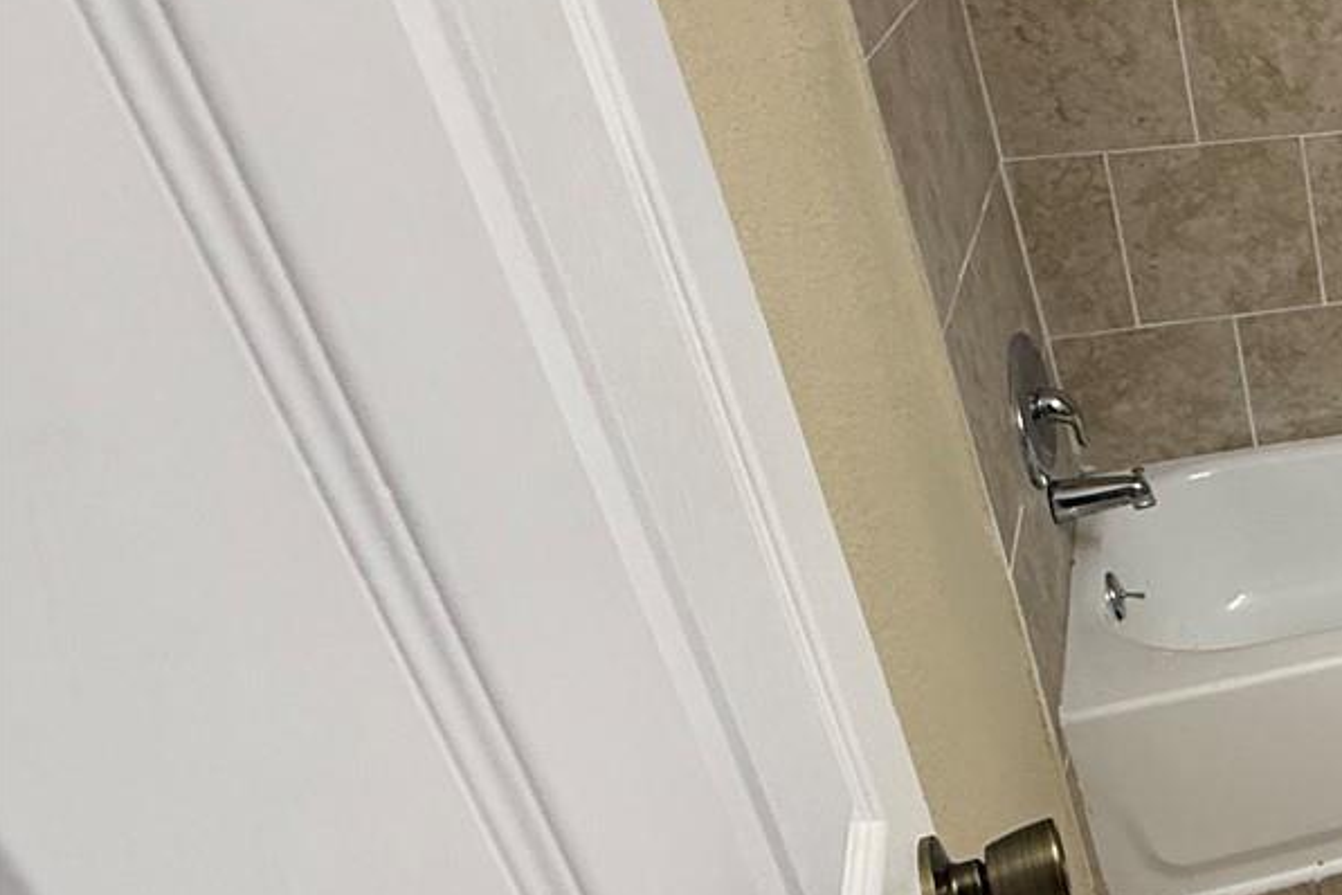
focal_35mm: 39
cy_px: 418
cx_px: 1792
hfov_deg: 33.8
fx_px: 1454
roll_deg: +1.4
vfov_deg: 34.2
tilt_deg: -23.6
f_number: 2.2
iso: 160
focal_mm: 2.22
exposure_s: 1/120
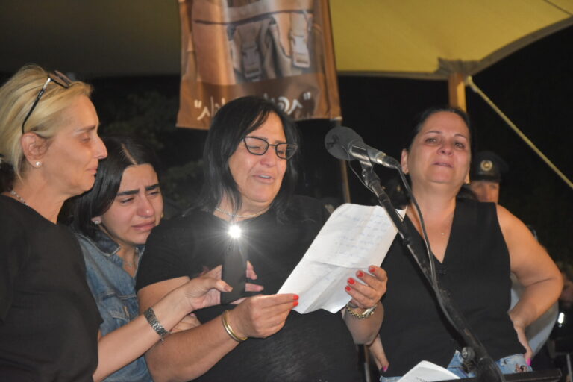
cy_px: 191
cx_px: 286
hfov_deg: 17.1
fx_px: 1910
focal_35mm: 120
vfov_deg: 11.4
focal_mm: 80
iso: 2200
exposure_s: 1/60
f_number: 5.3
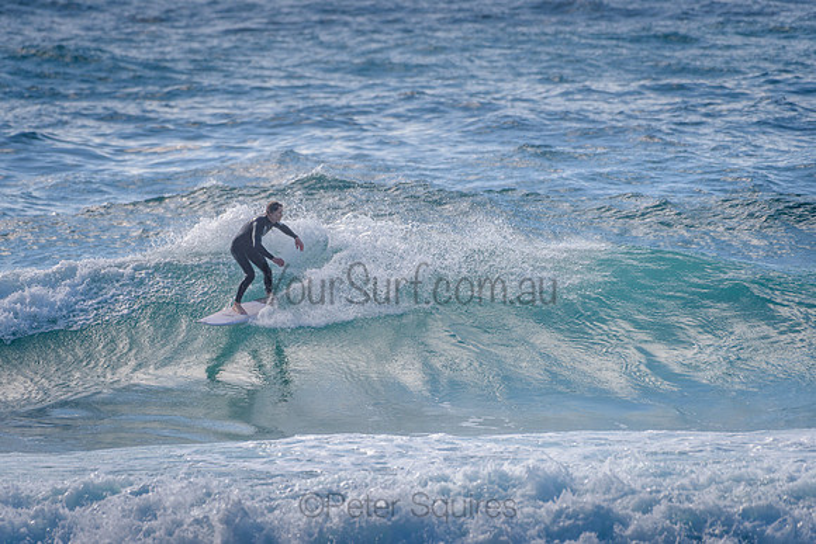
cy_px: 328
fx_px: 13901
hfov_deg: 3.4
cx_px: 316
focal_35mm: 613
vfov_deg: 2.2
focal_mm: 500
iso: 180
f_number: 5.6
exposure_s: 1/2000
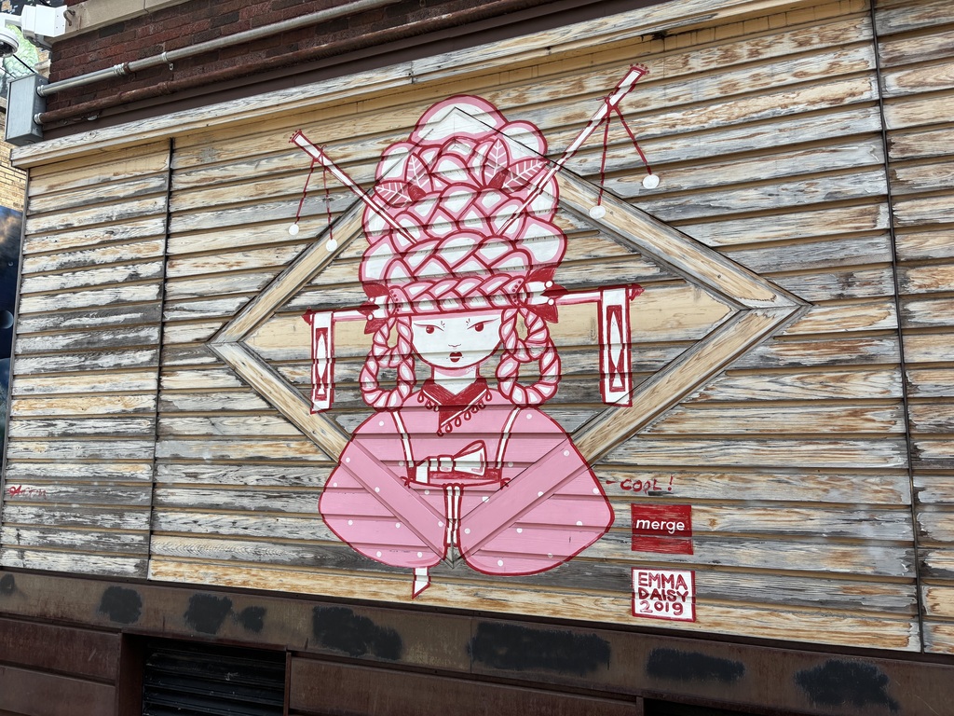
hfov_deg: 67.3
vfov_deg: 53.1
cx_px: 477
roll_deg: +0.2
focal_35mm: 26
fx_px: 717
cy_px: 358
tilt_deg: +6.7
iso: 50
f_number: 1.6
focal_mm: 5.96
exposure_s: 1/1205
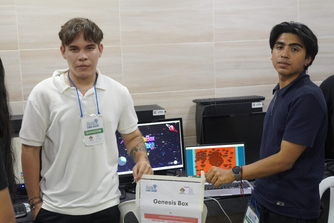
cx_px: 167
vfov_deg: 27.0
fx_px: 464
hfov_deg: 39.6
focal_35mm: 50
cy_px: 112
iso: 3200
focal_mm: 50
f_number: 4
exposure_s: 1/160
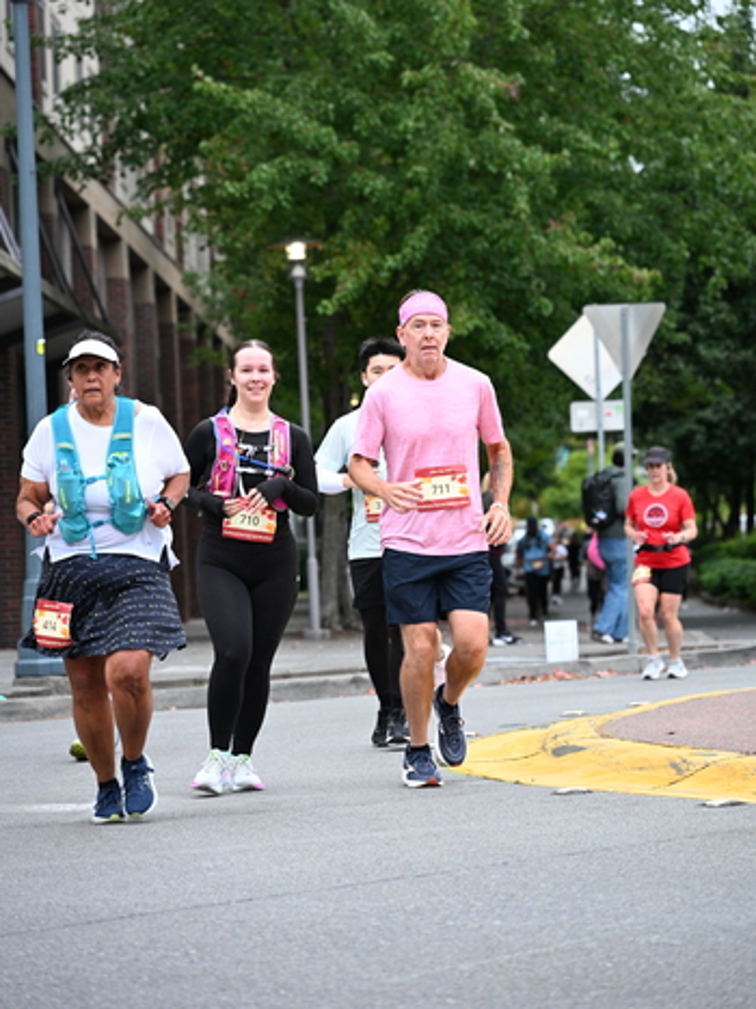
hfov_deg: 10.9
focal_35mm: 136
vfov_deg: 14.5
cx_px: 362
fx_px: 3962
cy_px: 421
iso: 1600
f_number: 4
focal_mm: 120
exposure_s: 1/640
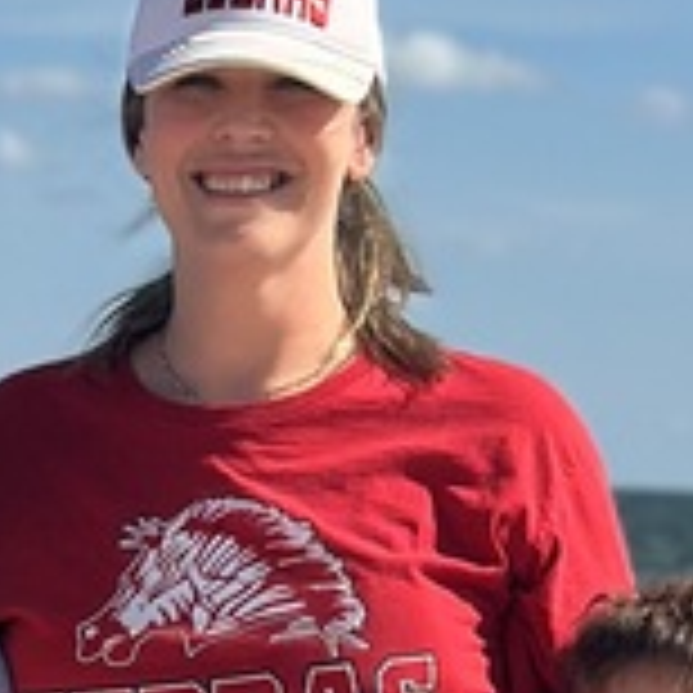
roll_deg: -3.4
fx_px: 6387
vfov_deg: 6.0
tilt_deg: -8.0
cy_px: 1400
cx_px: -230
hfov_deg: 6.2
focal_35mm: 282
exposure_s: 1/9804
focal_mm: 6.86
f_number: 1.78
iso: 80
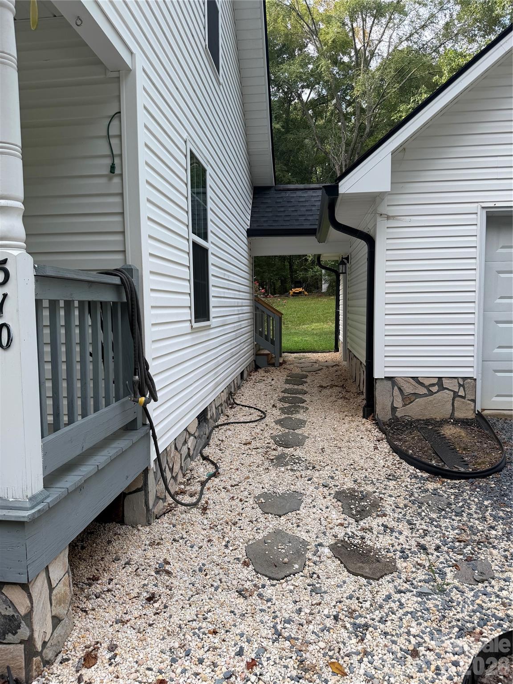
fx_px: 474
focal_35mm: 24
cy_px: 342
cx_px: 256
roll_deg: +0.5
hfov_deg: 56.8
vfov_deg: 71.6
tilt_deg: -4.8
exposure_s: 1/539
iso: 80
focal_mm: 6.76
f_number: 1.78
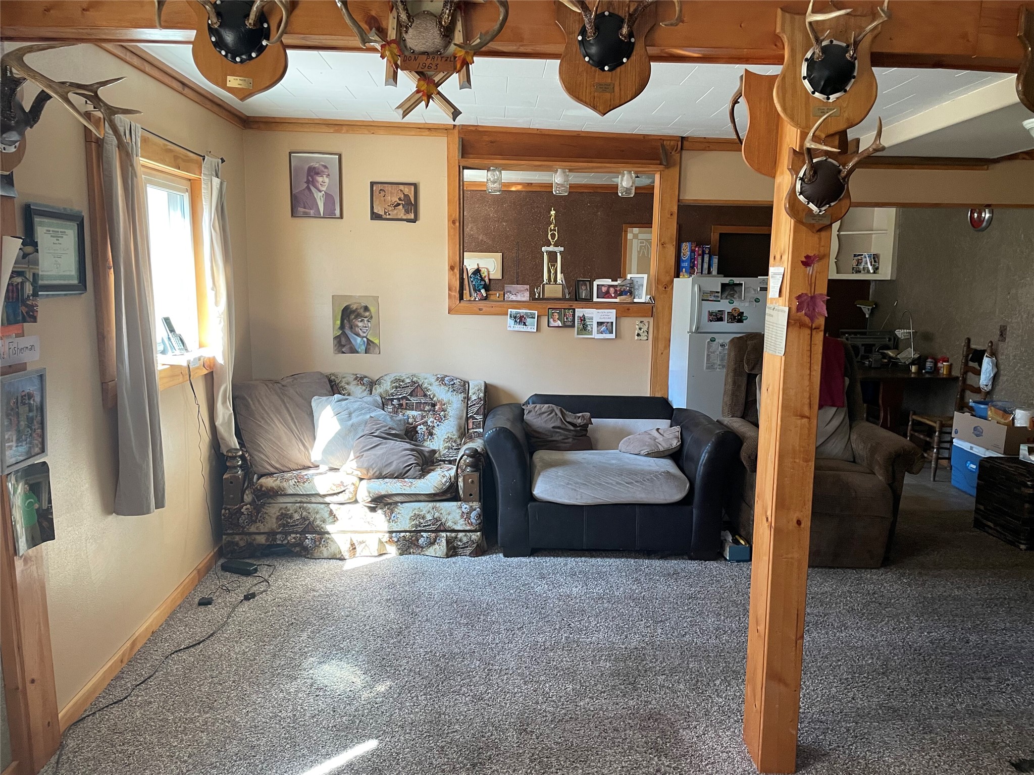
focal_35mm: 26
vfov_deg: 53.1
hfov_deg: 67.3
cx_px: 517
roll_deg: -0.7
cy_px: 388
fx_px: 777
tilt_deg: -6.6
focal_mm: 4.2
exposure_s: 1/71
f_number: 1.6
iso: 125
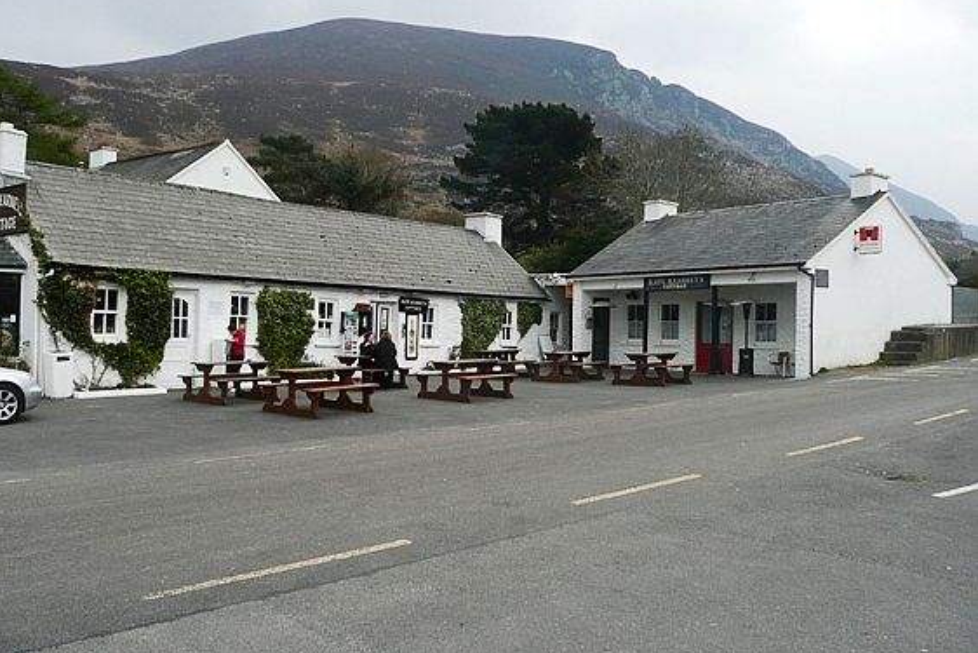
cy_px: 320
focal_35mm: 34
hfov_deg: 55.6
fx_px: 924
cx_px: 427
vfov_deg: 38.9
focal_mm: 4.9
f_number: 3.4
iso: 100
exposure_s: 1/400
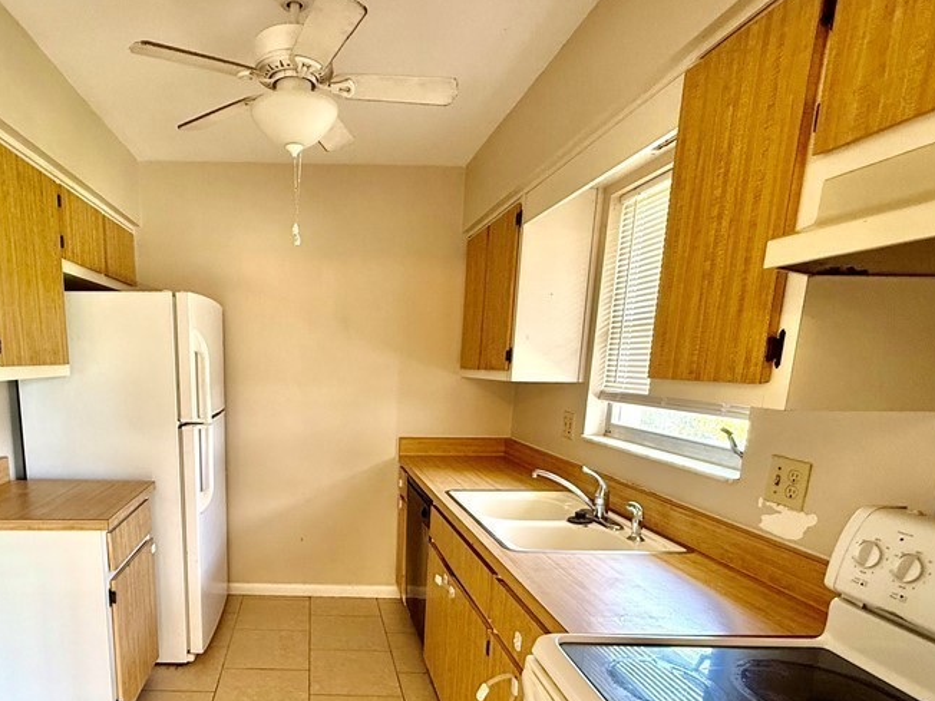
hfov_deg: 74.1
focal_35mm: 22
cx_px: 313
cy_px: 476
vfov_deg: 59.5
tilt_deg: -11.4
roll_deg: -1.6
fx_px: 594
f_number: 2.2
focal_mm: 2.22
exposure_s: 1/60
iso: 250
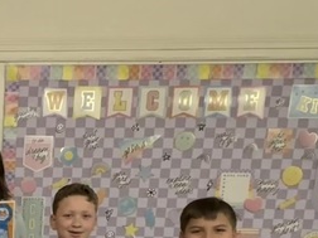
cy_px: 339
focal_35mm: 57
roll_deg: -0.3
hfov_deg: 28.2
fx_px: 524
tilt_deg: -11.8
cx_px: -90
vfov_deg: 22.0
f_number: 2.2
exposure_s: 1/60
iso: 500
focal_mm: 2.22
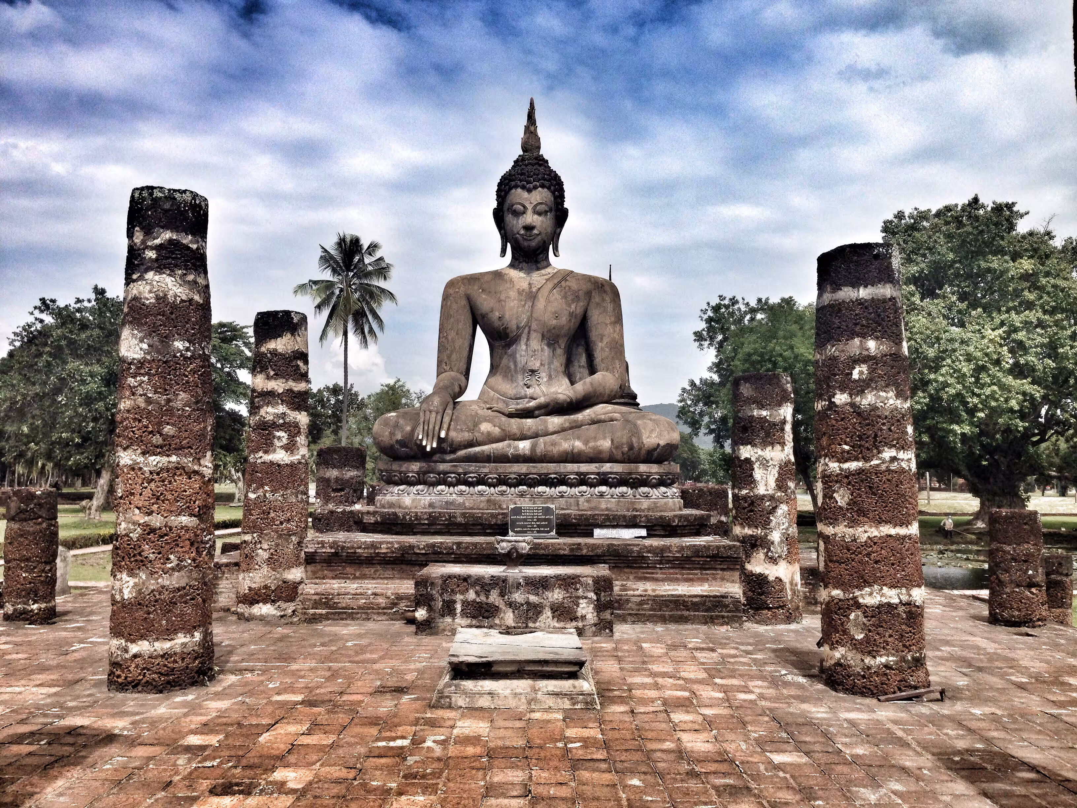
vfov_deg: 42.9
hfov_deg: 55.4
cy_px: 404
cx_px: 538
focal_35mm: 33
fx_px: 1027
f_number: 2.4
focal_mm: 4.12
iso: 50
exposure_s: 1/2000
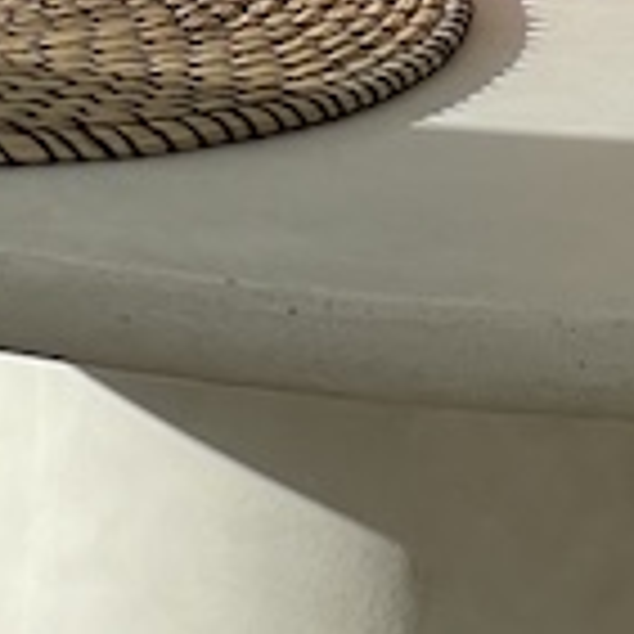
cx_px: -877
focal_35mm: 334
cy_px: -1578
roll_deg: -0.8
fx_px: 6921
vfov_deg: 4.9
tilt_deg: -5.3
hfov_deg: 5.1
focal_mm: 6
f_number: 2
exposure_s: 1/381
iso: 25
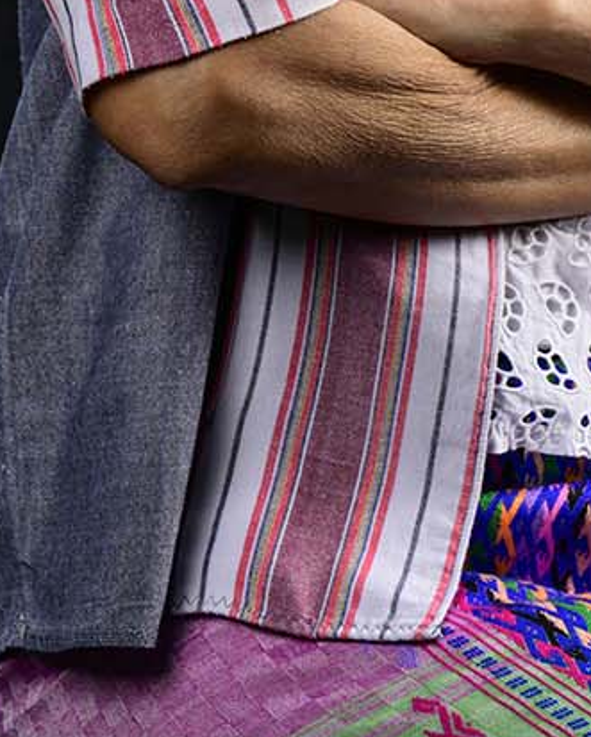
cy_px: -303
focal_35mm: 278
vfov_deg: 6.9
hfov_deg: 5.6
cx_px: 616
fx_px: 6072
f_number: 8
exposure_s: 1/200
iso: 400
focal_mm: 85
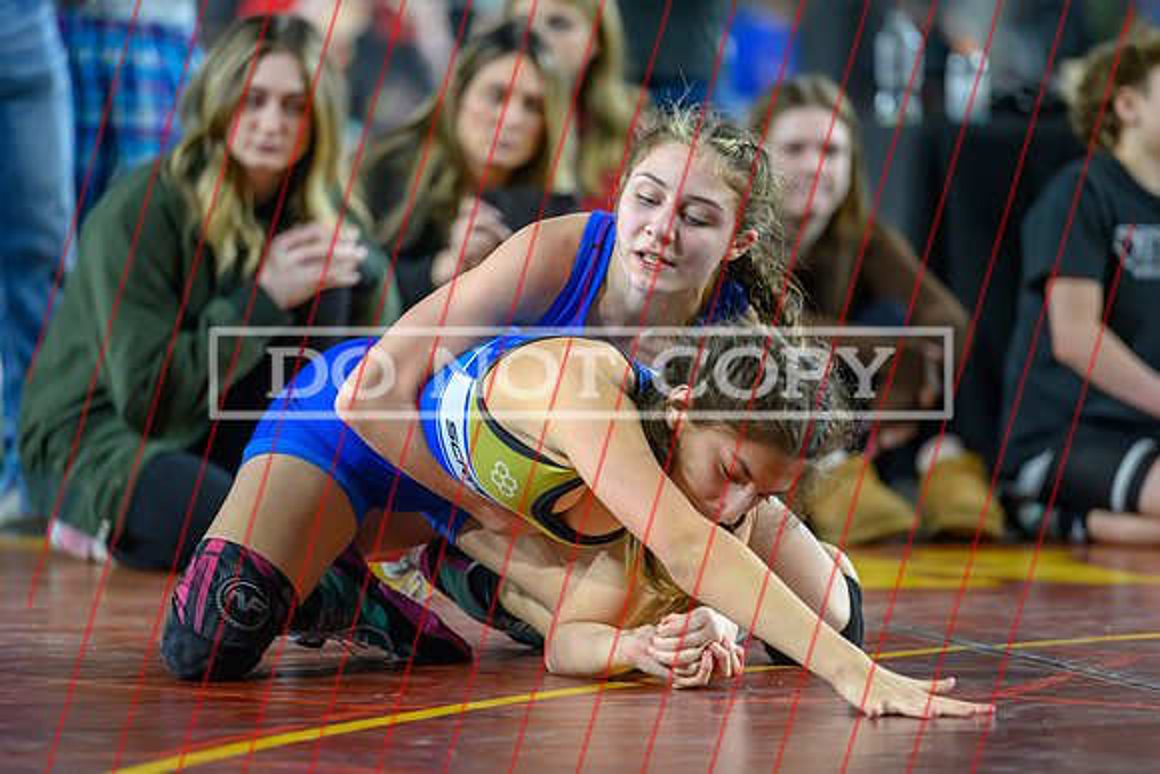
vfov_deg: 5.6
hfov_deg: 8.4
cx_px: 510
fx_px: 7926
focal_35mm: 246
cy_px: 366
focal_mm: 200
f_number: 2.8
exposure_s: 1/800
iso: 4000
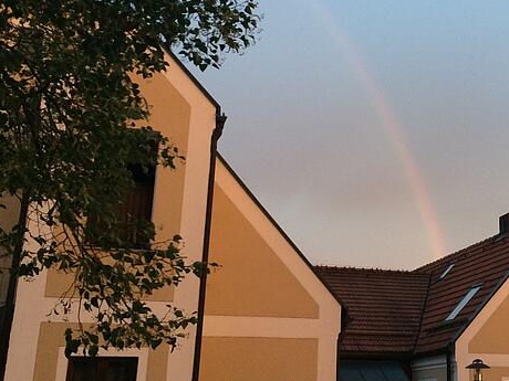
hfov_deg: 35.0
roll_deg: +0.3
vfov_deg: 27.5
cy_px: 171
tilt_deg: +16.7
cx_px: 406
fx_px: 779
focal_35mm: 53
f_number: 2.2
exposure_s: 1/30
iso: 40
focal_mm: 4.15
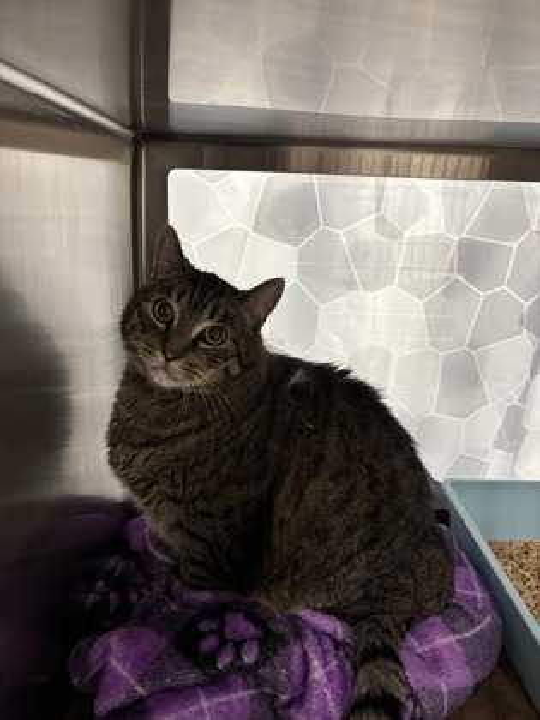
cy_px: 360
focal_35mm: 26
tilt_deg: -15.6
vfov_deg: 67.3
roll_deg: -2.6
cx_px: 270
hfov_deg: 53.1
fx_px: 541
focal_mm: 5.96
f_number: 1.6
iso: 400
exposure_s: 1/60
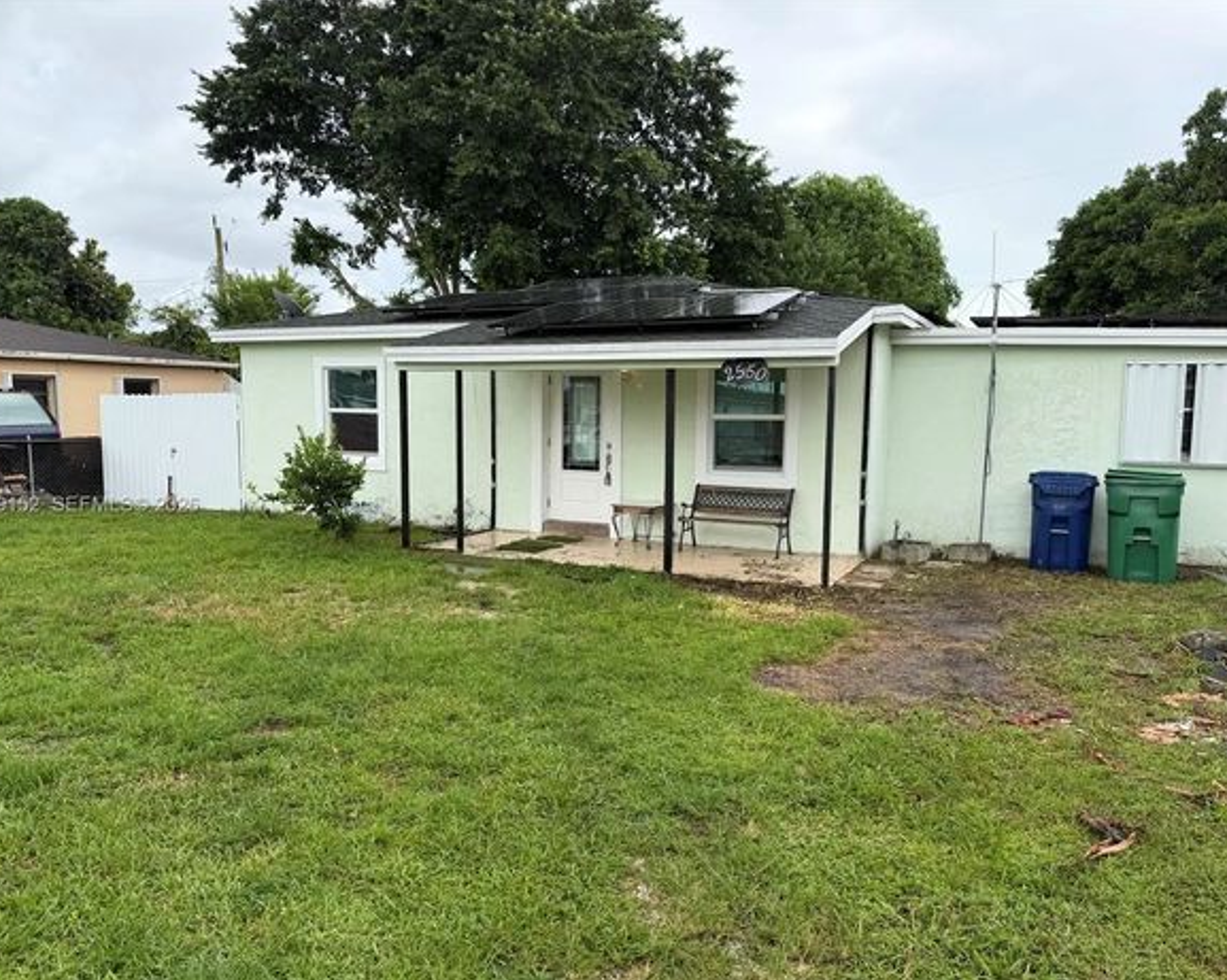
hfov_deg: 66.1
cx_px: 615
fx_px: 944
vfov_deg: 54.9
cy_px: 506
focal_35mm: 26
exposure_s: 1/1361
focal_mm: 6.76
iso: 80
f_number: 1.78
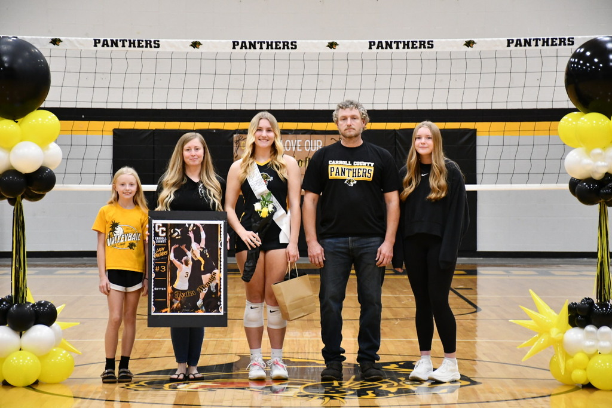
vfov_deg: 10.8
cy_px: 204
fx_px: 2159
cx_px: 306
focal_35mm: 127
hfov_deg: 16.1
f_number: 5.3
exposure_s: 1/250
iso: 3200
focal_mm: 85
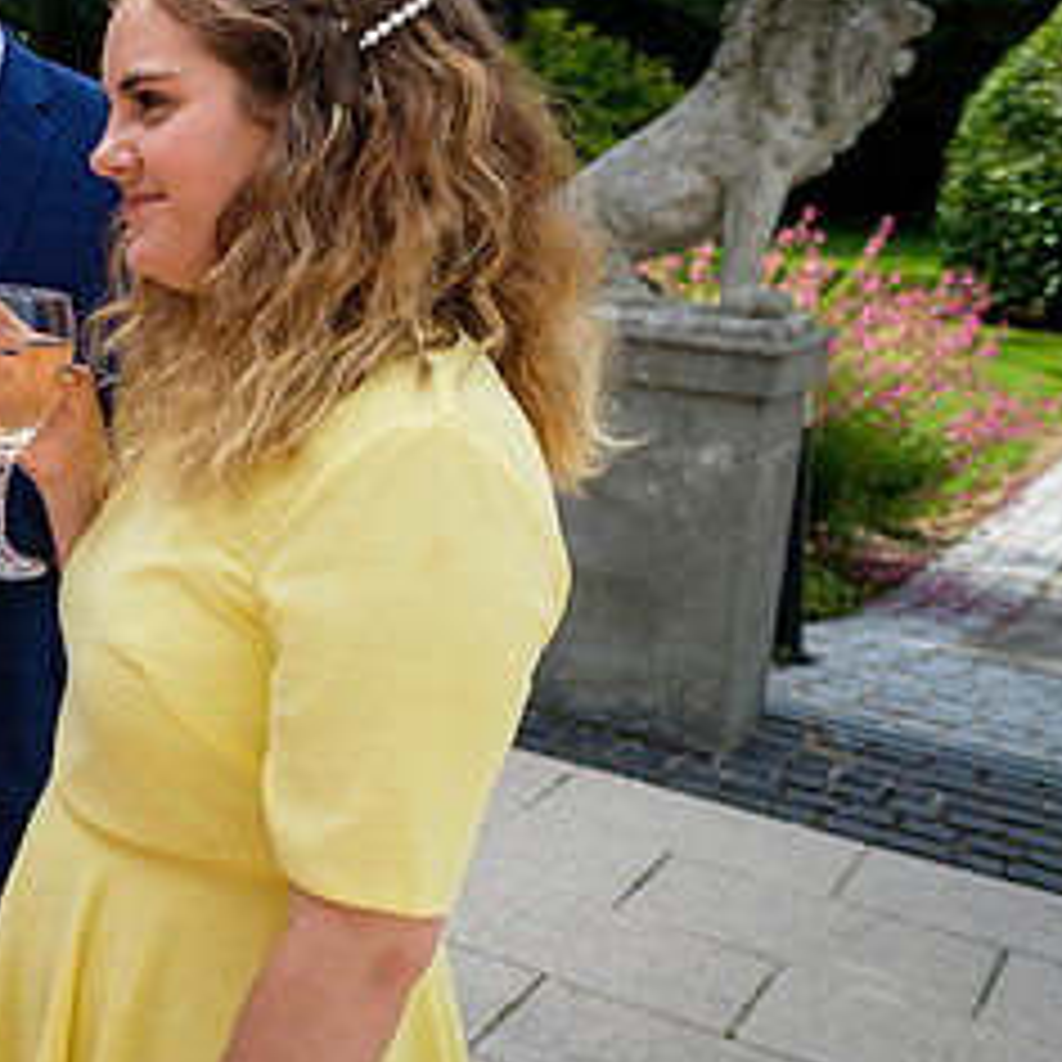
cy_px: 357
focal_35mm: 53
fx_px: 1840
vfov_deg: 32.0
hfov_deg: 27.6
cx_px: -269
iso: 200
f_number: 3.2
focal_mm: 16
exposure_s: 1/1000
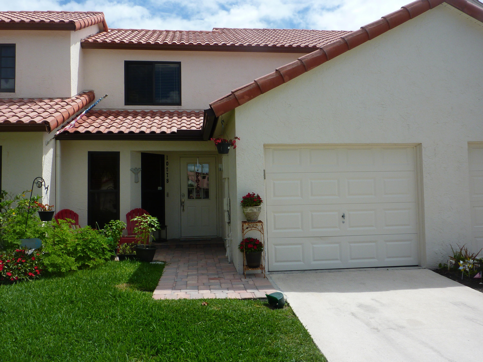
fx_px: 405
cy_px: 181
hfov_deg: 61.7
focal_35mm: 29
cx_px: 242
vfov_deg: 48.2
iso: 80
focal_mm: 4.7
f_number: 5.6
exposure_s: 1/500
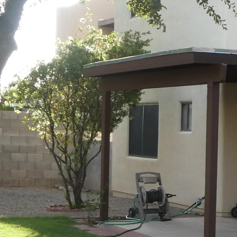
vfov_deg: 16.8
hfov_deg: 15.9
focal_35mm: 102
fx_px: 790
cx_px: 337
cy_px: 215
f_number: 3.3
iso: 80
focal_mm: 4.3
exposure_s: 1/160
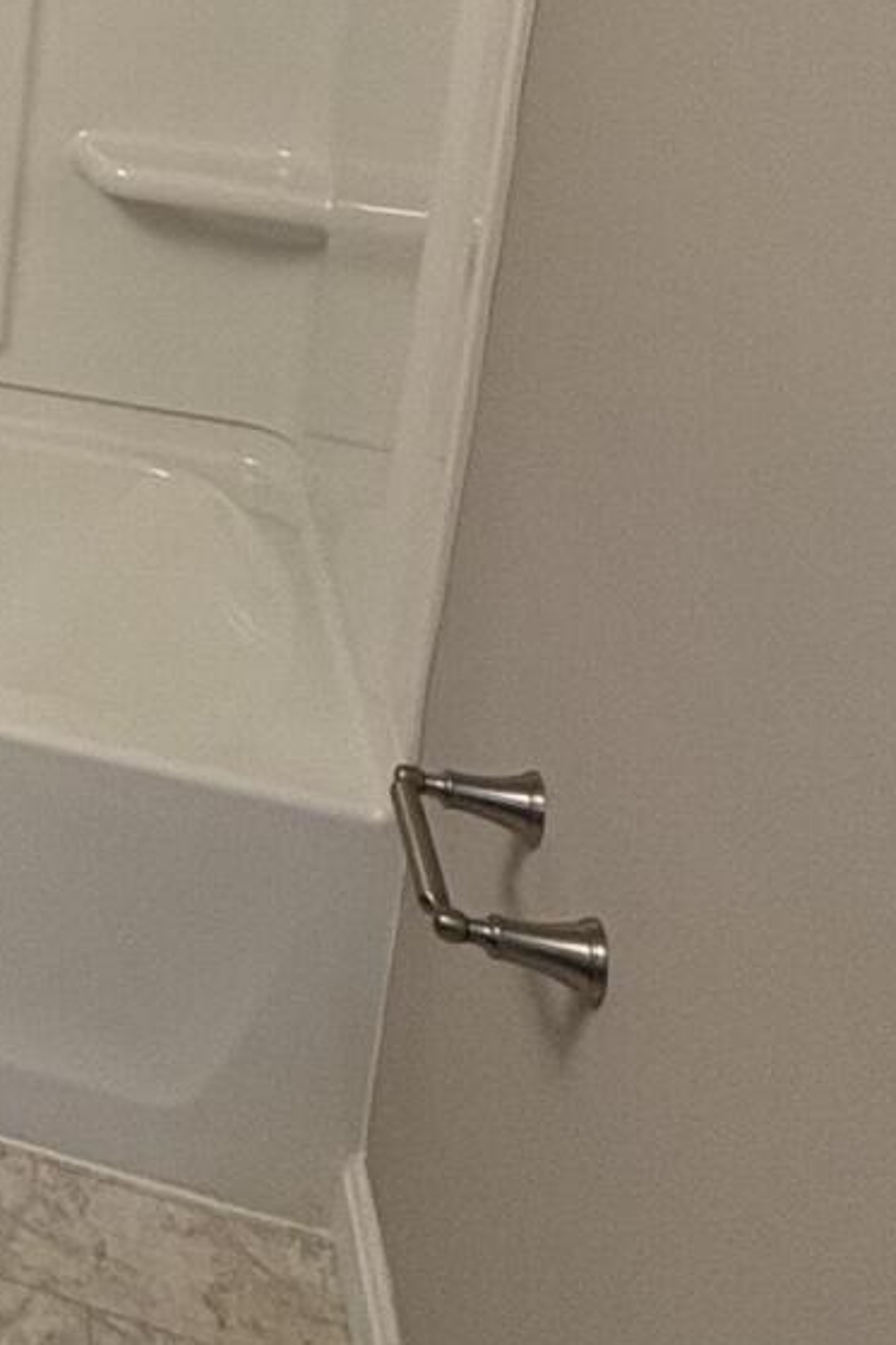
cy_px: -31
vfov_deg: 34.4
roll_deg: -2.0
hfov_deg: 18.5
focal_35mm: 52
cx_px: -829
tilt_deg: -8.6
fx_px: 1942
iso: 200
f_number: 2.2
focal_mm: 2.22
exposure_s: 1/60
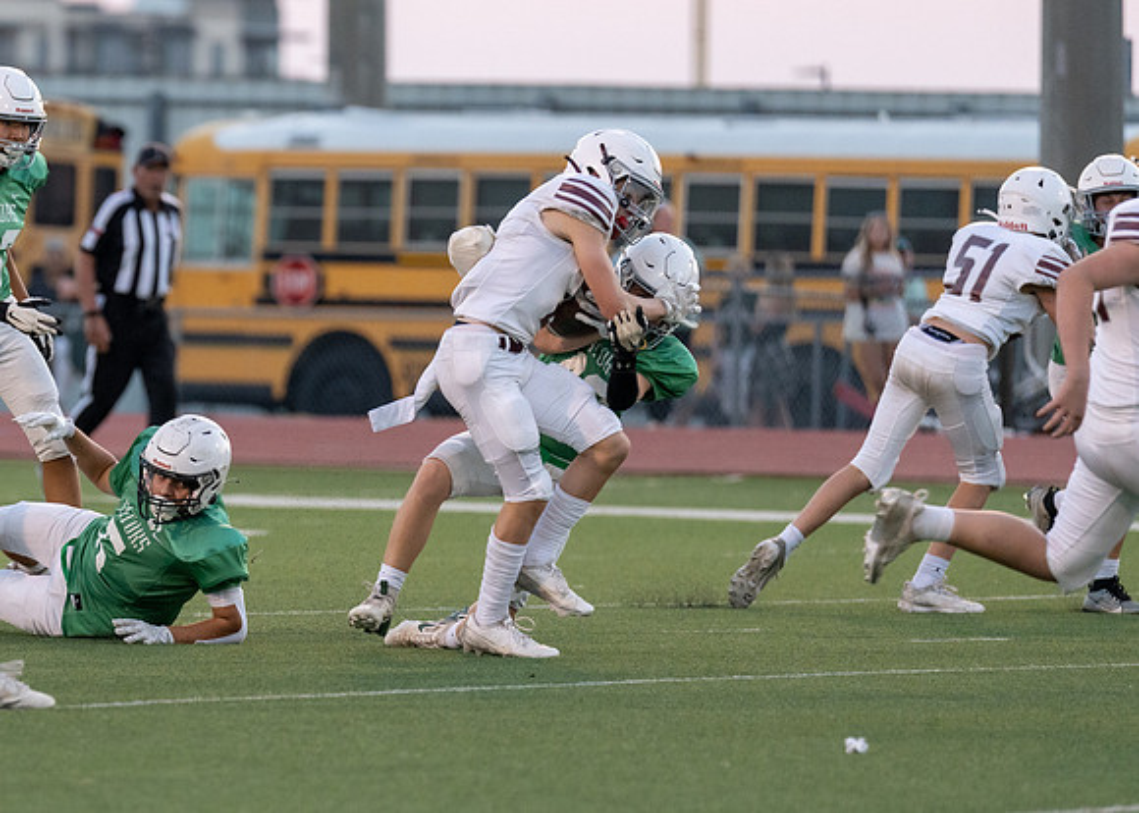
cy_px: 404
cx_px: 78
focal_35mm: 365
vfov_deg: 3.9
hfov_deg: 5.5
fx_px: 11794
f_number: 2.8
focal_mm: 200
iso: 1600
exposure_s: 1/1000
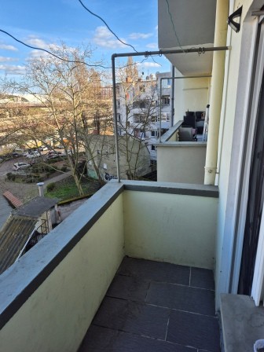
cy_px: 176
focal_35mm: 23
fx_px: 234
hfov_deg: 58.9
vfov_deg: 73.9
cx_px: 132
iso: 25
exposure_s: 1/640
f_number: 1.8
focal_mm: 5.4
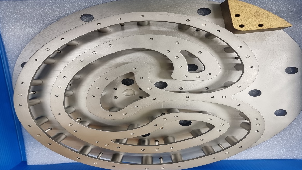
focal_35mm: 27
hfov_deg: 69.9
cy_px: 85
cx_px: 151
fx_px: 216
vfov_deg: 42.9
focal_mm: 6.7
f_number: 1.8
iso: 160
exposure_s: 1/60
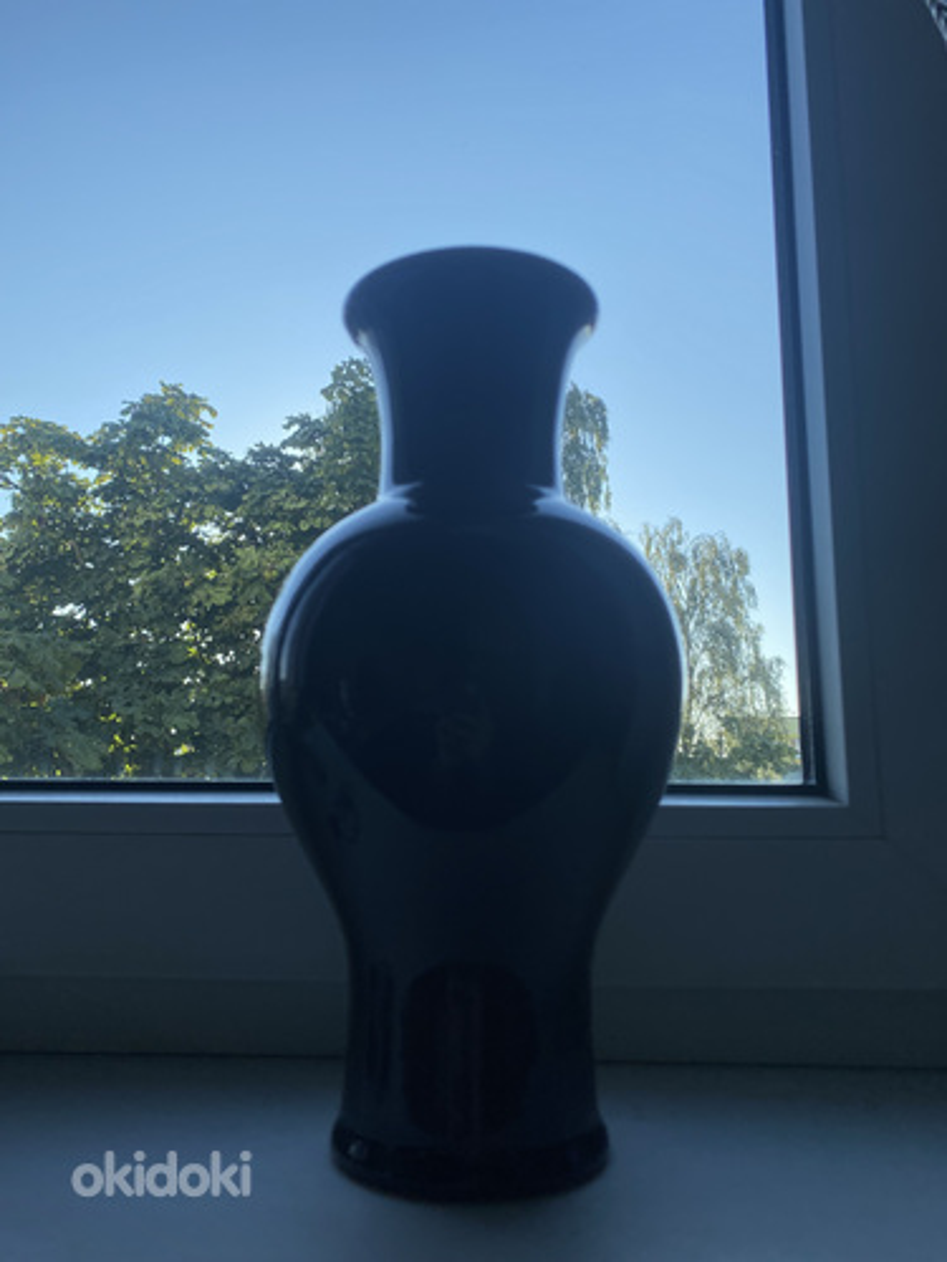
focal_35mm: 26
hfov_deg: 53.1
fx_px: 948
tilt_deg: +9.5
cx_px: 474
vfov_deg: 67.3
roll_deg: -0.6
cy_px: 631
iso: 32
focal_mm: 4.25
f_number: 1.8
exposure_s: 1/942
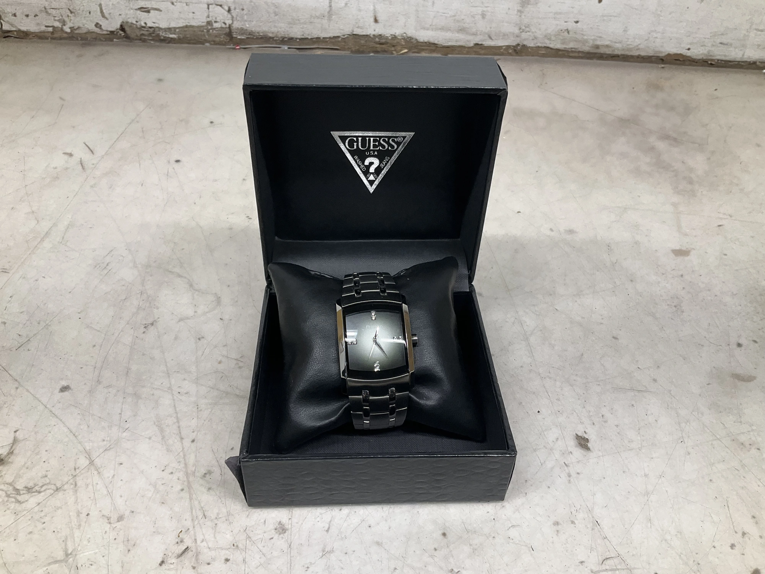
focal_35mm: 29
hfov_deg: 61.7
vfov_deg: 48.2
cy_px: 287
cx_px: 382
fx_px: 641
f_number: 1.8
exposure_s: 1/120
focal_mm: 3
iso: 50
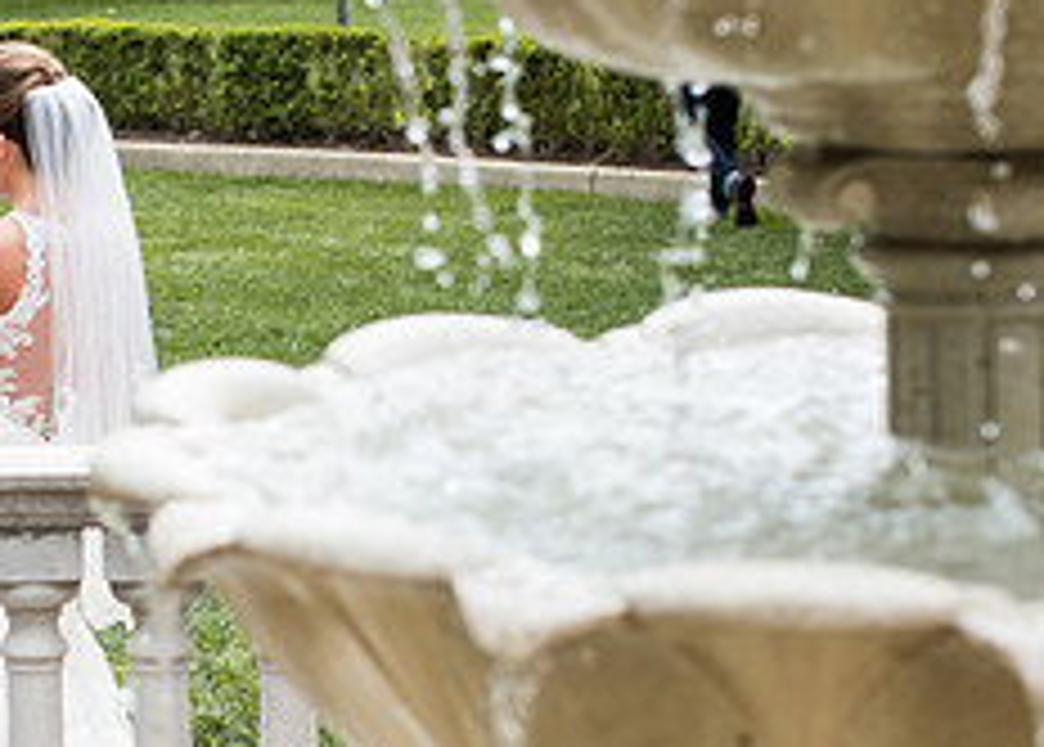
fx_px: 5044
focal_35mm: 170
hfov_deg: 11.7
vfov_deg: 8.5
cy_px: 396
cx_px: 76
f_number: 3.5
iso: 125
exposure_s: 1/1250
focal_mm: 50
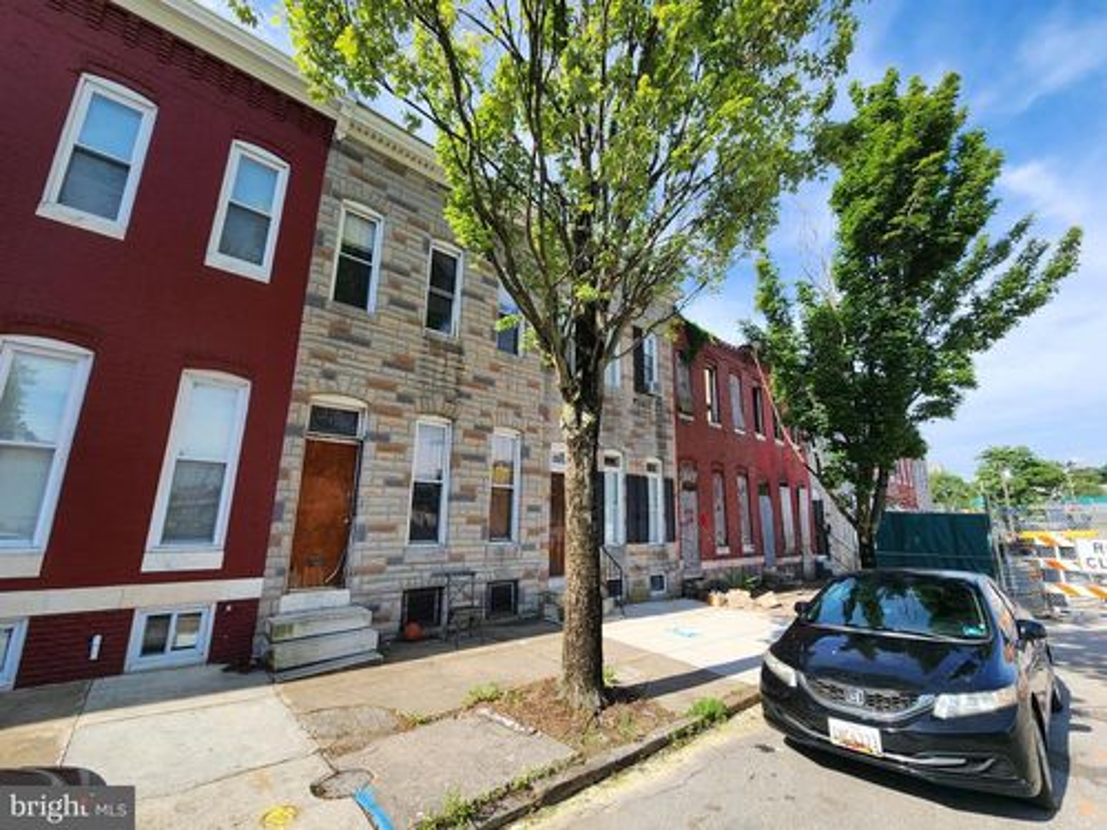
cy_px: 415
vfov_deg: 89.9
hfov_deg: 106.2
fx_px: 416
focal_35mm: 13
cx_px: 554
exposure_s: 1/1126
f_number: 2.2
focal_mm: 2.2
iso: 50
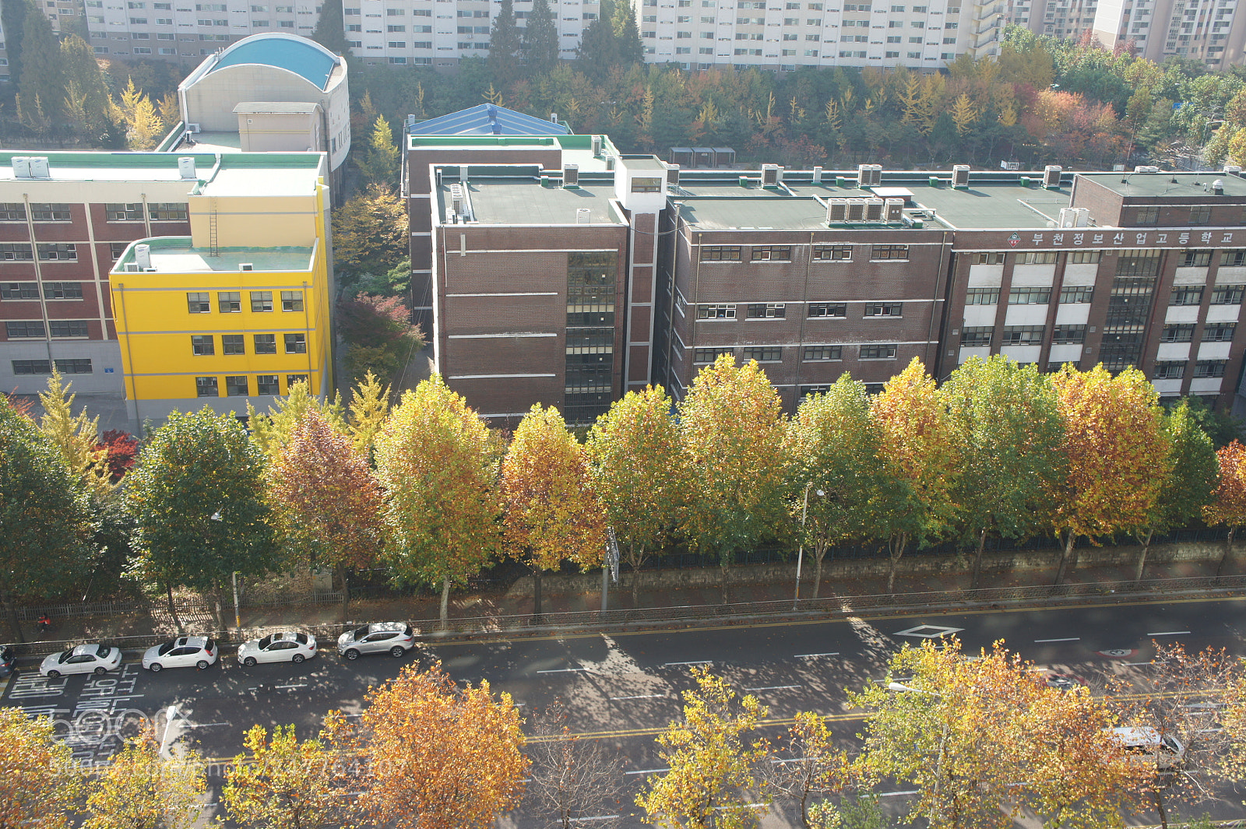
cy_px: 414
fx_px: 1245
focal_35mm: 36
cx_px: 623
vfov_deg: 36.8
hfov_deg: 53.2
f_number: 8
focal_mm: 24
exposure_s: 1/160
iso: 200
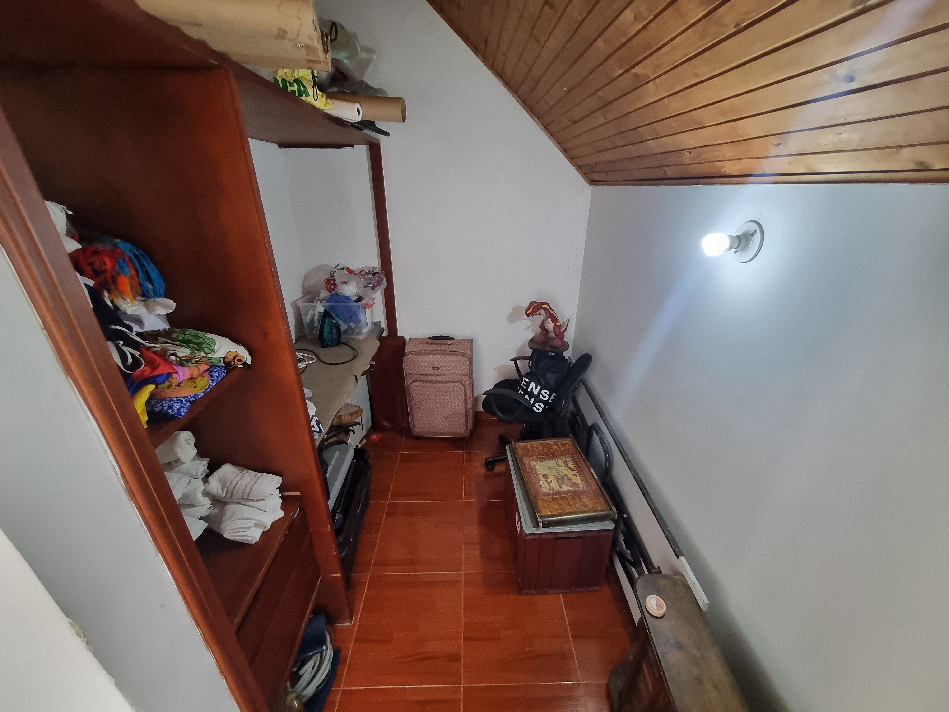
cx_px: 474
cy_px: 356
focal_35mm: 13
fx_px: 356
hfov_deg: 106.2
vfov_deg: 89.9
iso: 320
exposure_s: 1/60
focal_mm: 1.74
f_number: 2.2
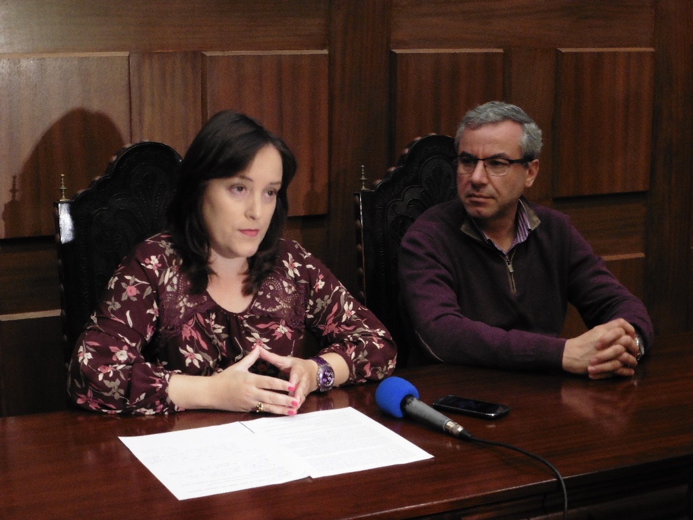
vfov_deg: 22.3
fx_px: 1321
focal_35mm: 66
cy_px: 260
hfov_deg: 29.4
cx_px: 346
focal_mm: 11.7
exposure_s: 1/6
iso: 400
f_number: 4.9
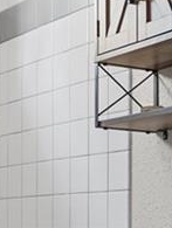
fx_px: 832
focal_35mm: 126
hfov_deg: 11.5
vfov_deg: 15.3
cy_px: 235
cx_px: 218
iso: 200
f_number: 8
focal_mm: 16
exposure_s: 10
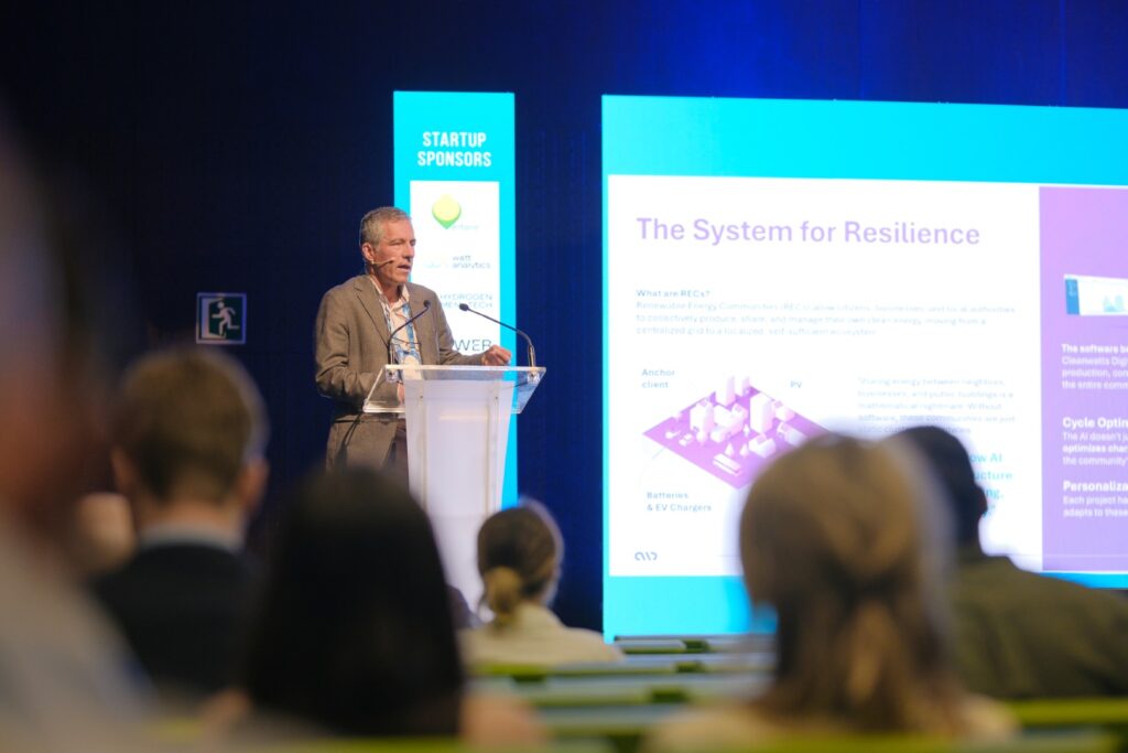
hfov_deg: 18.1
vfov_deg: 12.1
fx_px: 3541
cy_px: 376
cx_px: 564
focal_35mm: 113
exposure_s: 1/100
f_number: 1.6
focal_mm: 75
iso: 640
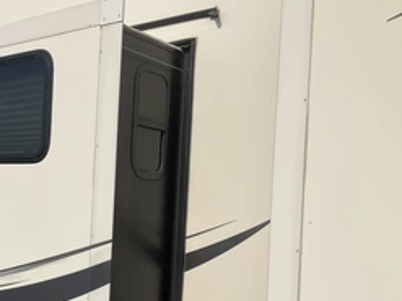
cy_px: 205
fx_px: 546
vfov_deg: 30.6
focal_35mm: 47
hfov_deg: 38.9
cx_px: 81
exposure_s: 1/3322
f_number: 1.8
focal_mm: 3
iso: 25
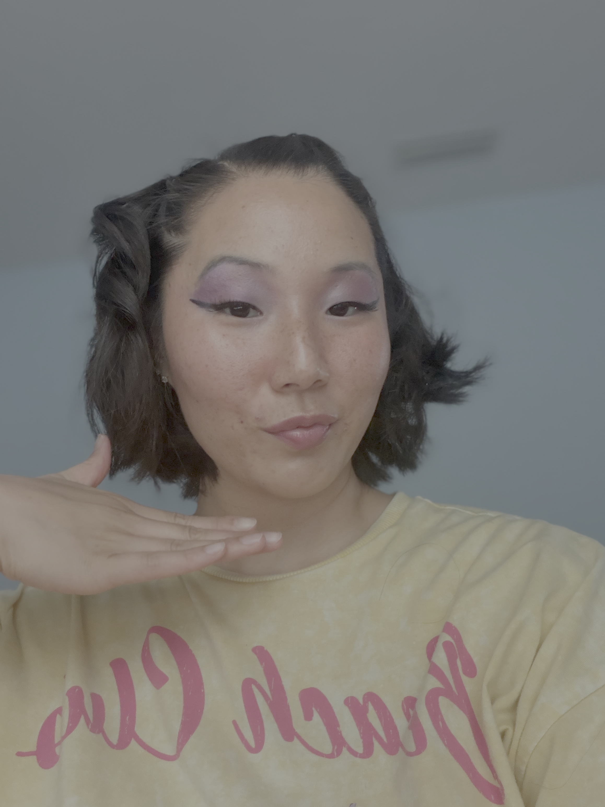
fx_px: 699
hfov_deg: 46.8
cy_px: 404
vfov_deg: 60.0
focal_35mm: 30
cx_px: 302
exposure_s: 1/60
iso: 250
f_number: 1.9
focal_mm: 2.71
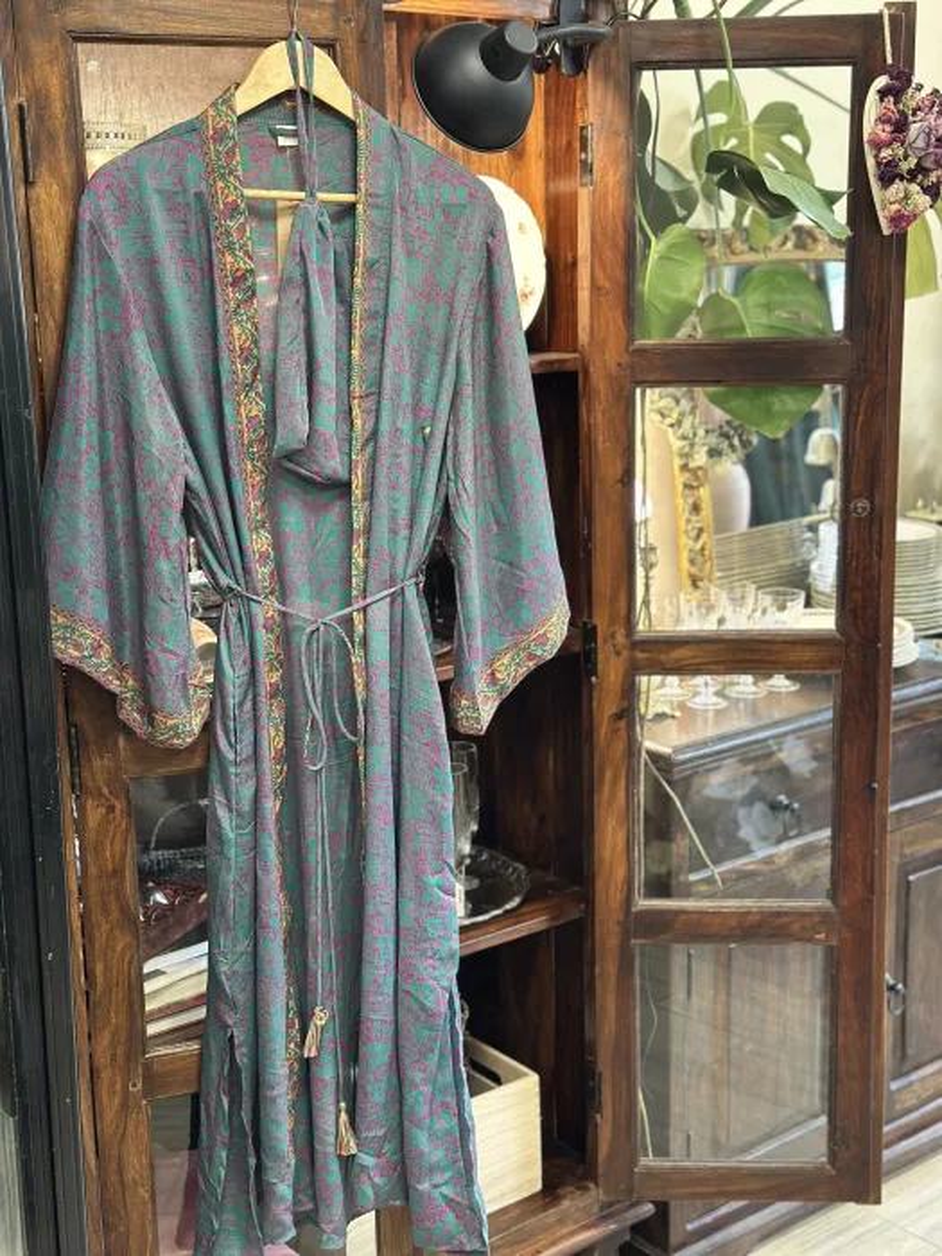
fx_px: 1742
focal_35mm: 48
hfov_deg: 30.3
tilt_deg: -12.8
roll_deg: +0.1
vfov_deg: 39.7
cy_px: 628
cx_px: 471
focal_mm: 6.86
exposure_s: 1/47
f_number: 1.78
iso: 400
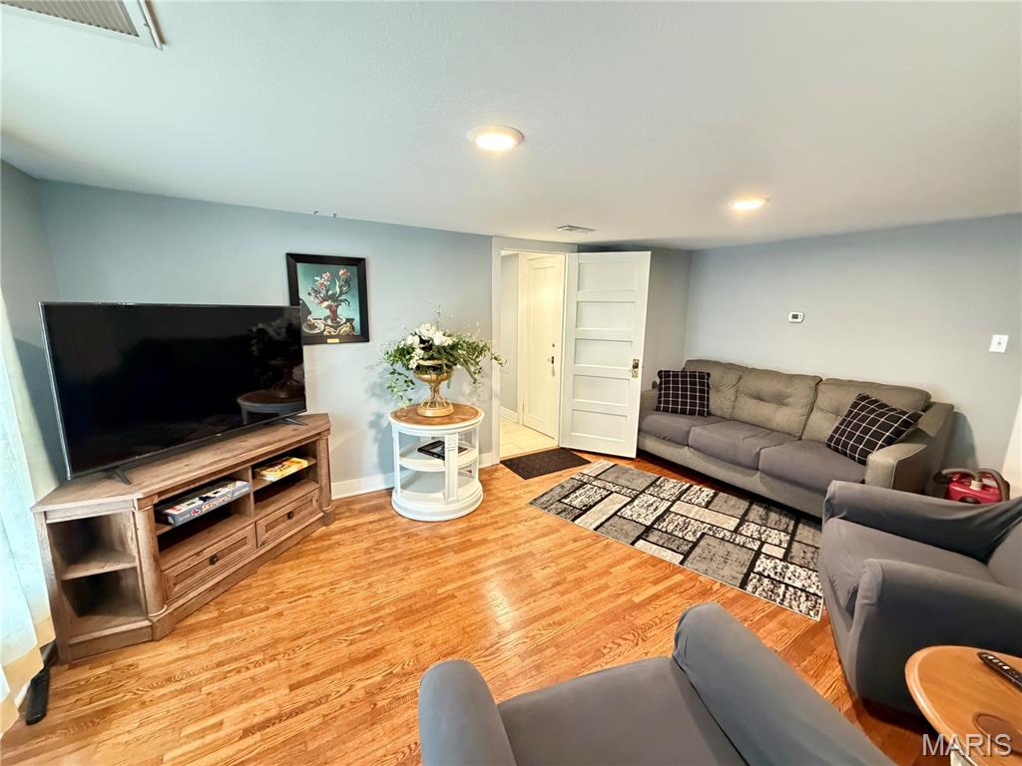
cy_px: 383
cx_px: 511
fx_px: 413
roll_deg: +0.1
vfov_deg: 85.7
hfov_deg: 102.1
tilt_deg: -9.9
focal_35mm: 14
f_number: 2.2
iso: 1250
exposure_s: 1/30
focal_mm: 2.22
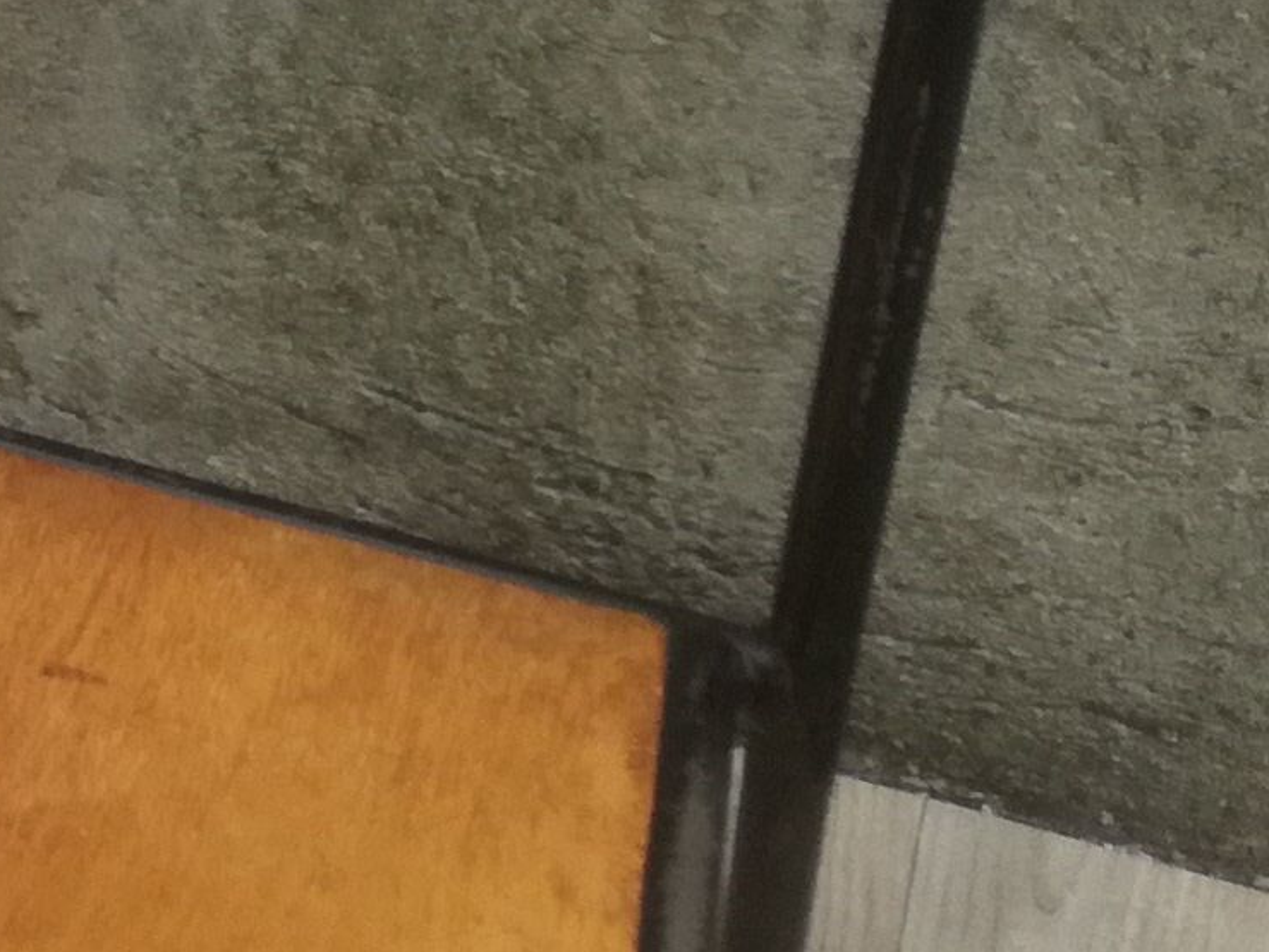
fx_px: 5571
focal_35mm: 152
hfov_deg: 10.5
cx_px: -2136
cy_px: 198
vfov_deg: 9.7
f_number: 2
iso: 50
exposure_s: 1/283
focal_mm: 3.79
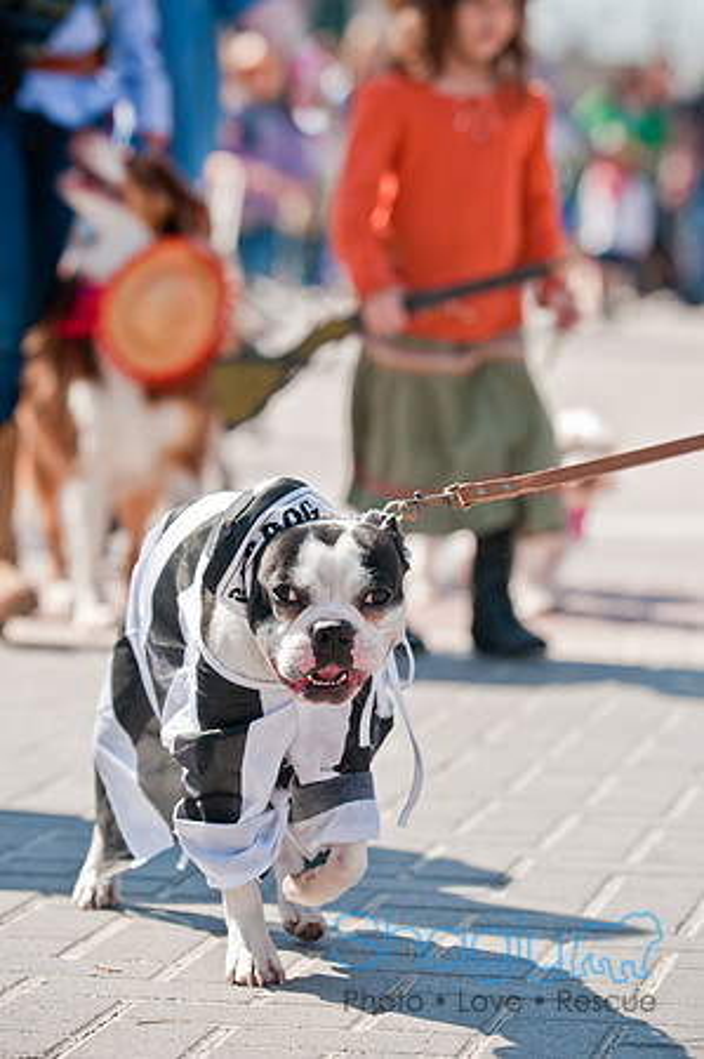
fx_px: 4630
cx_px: 352
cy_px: 530
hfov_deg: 8.7
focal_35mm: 158
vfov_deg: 13.1
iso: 200
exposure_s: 1/800
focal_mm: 105
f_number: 4
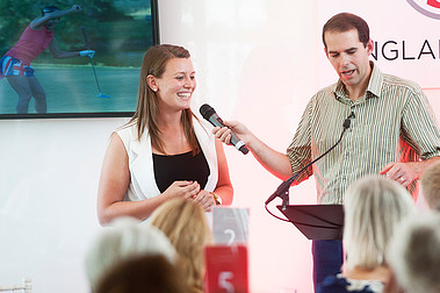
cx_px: 271
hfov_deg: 6.7
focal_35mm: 306
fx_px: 3737
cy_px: 143
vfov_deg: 4.5
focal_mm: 200
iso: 800
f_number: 4
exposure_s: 1/125
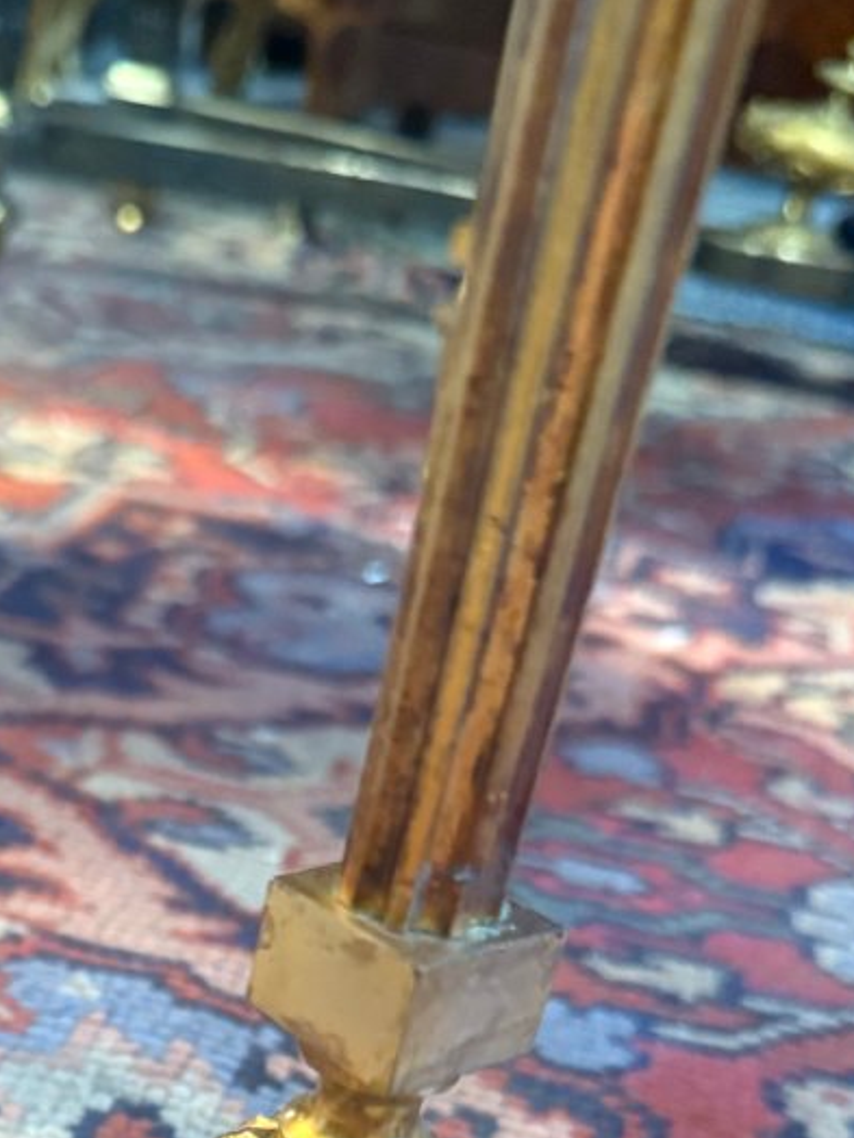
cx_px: 191
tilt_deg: -34.3
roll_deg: -10.0
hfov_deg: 26.2
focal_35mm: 55
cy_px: 1260
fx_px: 1809
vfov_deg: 31.0
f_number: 1.78
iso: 800
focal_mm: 6.76
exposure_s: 1/50
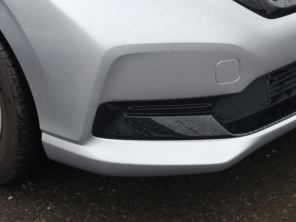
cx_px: 17
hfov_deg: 20.0
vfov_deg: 14.6
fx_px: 821
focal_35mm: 96
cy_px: -77
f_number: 1.7
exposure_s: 1/122
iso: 50
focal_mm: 4.71
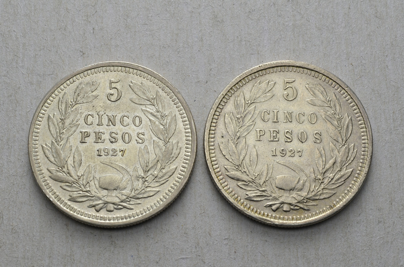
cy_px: 134
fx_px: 840
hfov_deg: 27.0
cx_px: 202
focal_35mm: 75
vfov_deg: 18.1
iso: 400
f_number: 14
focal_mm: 50
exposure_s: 1/250
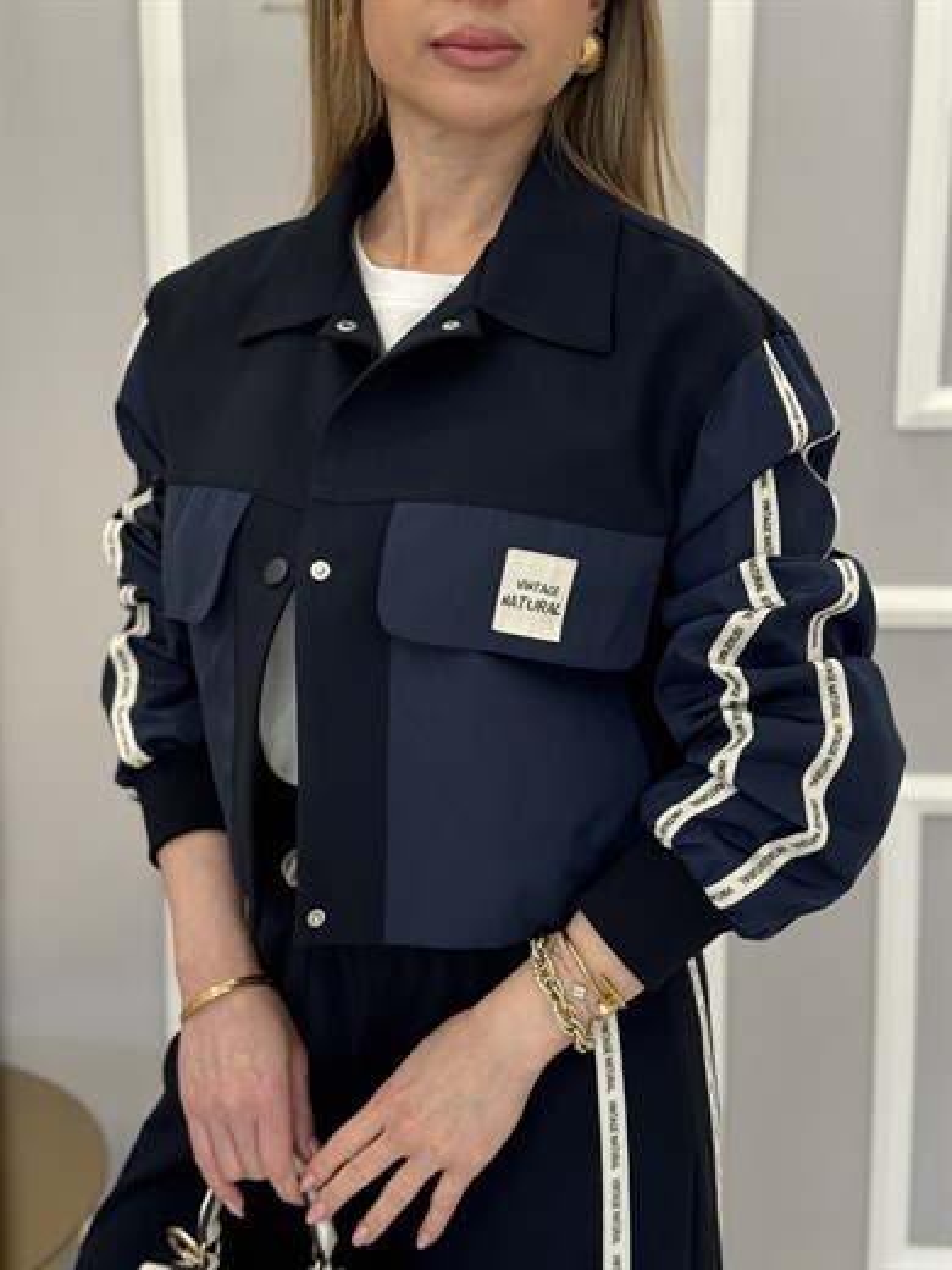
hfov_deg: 30.3
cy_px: 635
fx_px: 1760
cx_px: 476
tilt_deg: -8.0
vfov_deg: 39.7
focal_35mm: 48
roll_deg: -0.4
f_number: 1.78
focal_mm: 6.76
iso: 160
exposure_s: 1/114
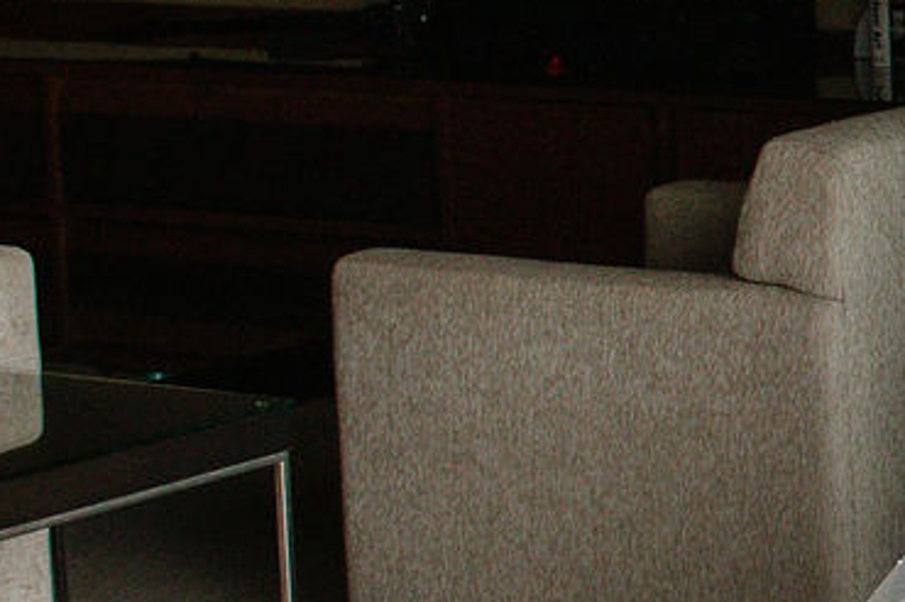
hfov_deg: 13.7
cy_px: 67
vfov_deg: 10.2
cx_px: 1673
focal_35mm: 133
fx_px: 3340
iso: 1600
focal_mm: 24
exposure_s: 1/320
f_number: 2.8
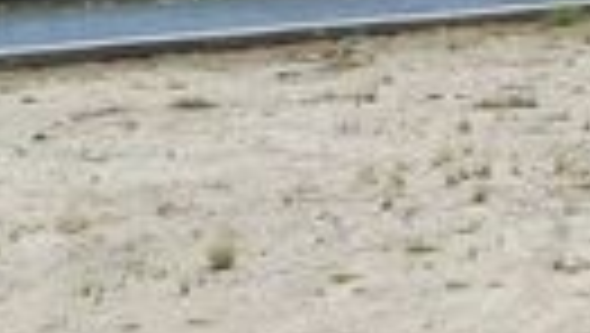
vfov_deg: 7.3
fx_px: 2600
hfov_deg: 12.3
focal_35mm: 166
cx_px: 914
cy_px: -18
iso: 80
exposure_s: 1/1300
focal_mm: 4.3
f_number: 3.3
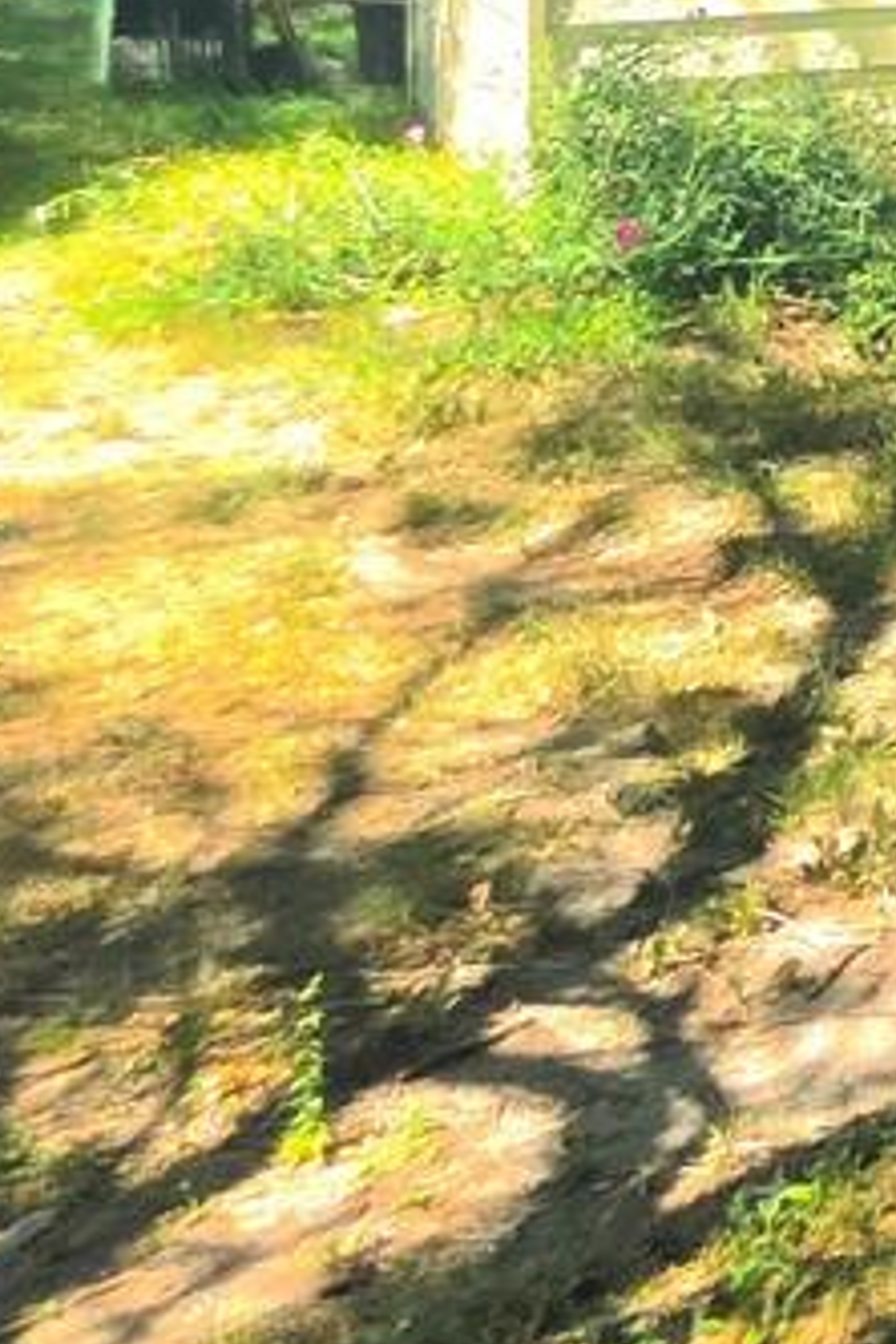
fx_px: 2426
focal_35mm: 65
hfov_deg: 13.8
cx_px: 2232
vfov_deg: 27.9
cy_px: -186
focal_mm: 2.2
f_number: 1.9
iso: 40
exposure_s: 1/909
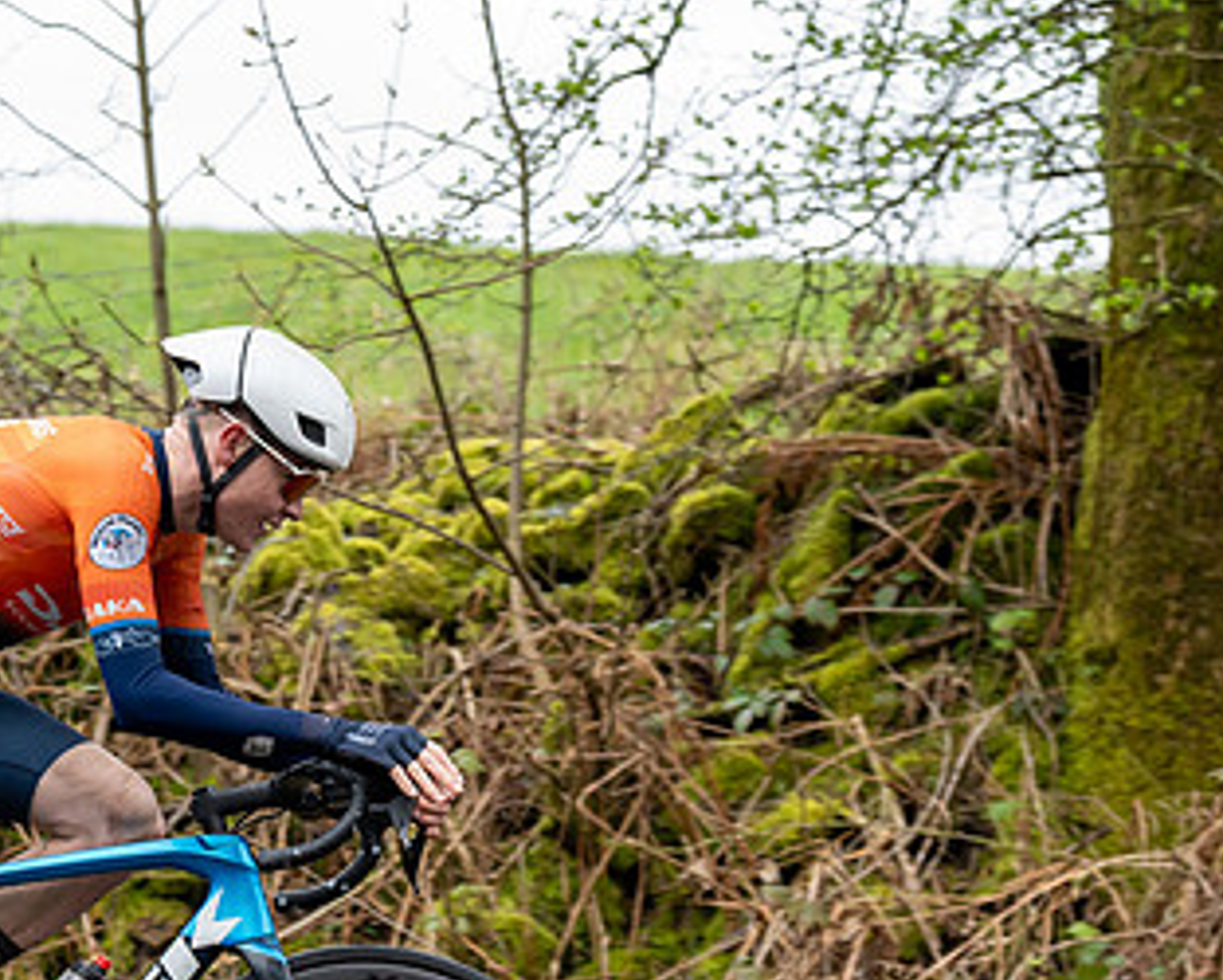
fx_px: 4419
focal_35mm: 122
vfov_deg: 12.6
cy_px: 586
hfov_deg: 15.6
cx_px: 192
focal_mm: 70
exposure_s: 1/1000
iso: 1250
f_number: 3.5
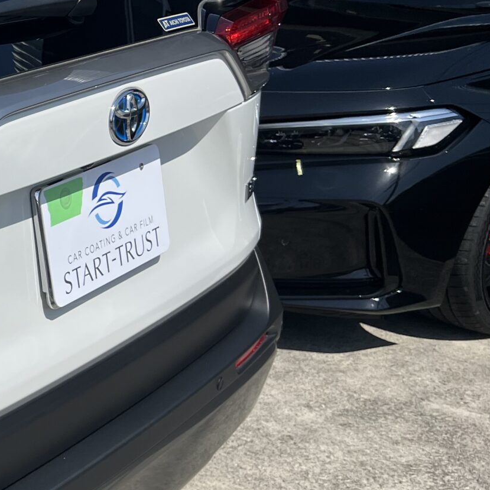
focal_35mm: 71
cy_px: 288
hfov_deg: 20.5
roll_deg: +0.4
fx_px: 1137
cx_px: -263
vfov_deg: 24.3
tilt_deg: -16.4
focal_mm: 5.7
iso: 50
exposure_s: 1/7463
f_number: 1.5
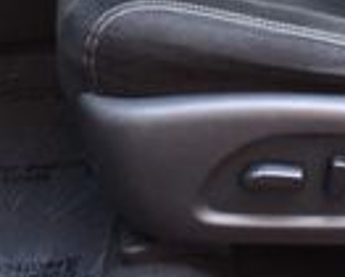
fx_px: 1267
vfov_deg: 11.2
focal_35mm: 124
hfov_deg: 15.5
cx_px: 208
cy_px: -282
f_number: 3.5
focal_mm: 18
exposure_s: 1/125
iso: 900
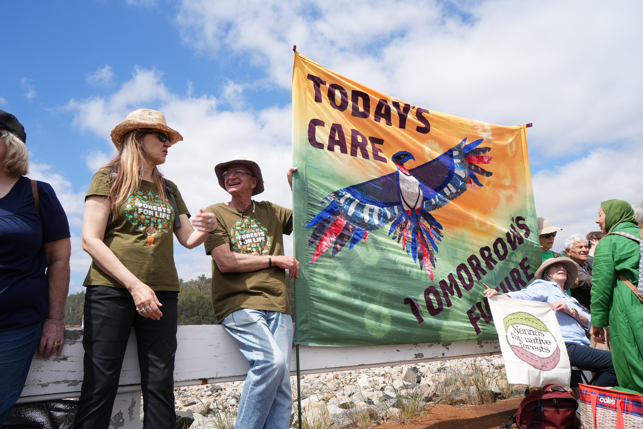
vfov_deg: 53.2
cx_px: 322
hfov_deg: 73.7
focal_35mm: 24
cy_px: 214
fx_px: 429
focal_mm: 24
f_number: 14
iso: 160
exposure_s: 1/125
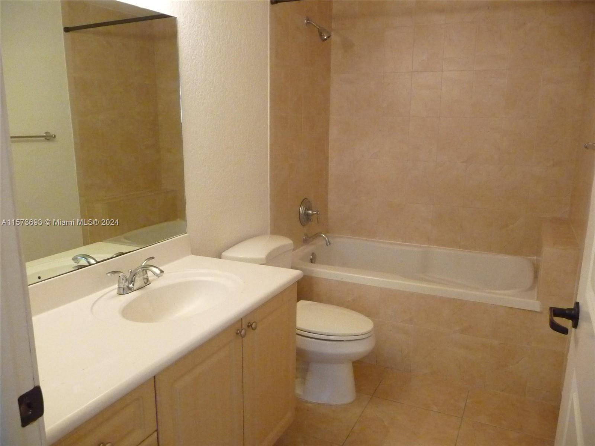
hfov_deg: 63.4
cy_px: 223
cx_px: 298
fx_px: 481
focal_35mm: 28
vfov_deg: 49.7
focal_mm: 4.7
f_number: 3.3
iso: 800
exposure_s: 1/40
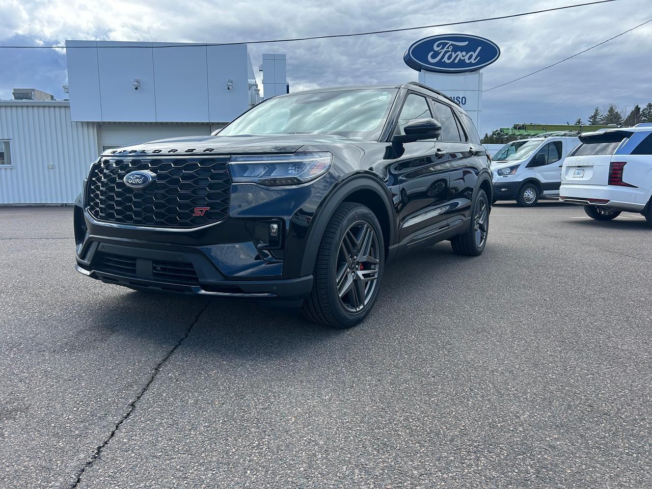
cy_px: 244
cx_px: 326
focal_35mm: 26
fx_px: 490
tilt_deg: -6.8
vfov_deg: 53.1
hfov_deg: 67.3
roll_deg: +1.5
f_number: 1.5
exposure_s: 1/1838
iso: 50
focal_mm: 5.7
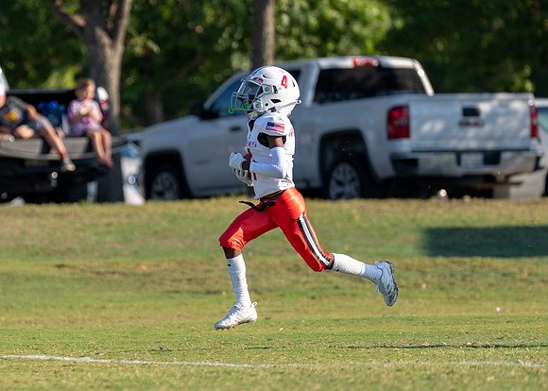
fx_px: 6332
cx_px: 144
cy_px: 189
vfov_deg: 3.5
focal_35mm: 407
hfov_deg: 5.0
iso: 100
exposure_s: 1/1250
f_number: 2.8
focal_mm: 200
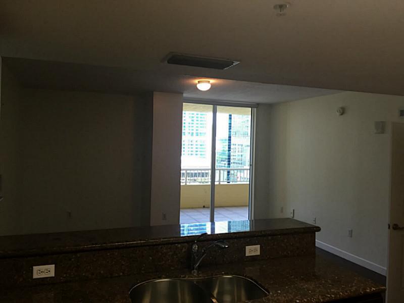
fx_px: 338
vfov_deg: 48.2
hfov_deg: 61.7
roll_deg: -2.4
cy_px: 152
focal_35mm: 29
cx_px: 202
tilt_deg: -1.2
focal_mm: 4.15
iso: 50
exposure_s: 1/30
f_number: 2.2
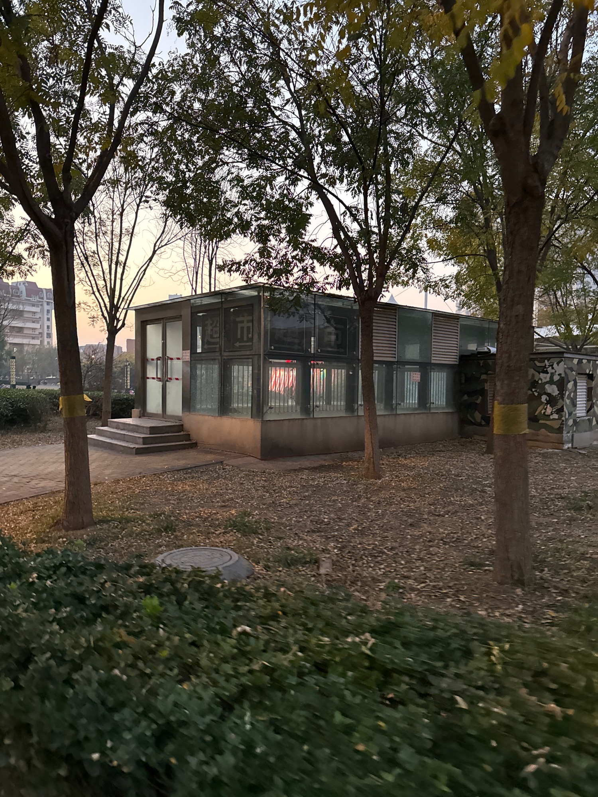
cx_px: 299
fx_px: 553
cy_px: 398
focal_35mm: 24
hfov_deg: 56.8
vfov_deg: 71.6
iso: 800
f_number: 1.78
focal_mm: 6.76
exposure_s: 1/50
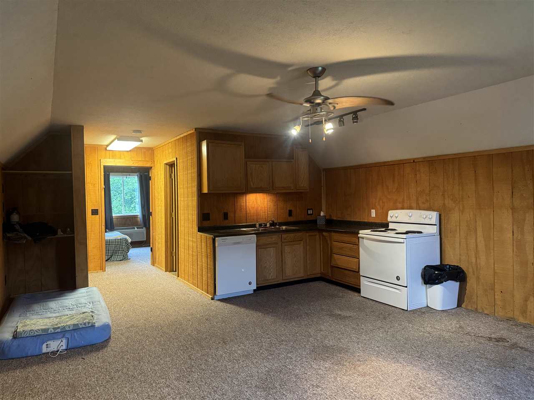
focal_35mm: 24
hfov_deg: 71.6
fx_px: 370
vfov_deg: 56.8
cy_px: 200
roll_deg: +1.5
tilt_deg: -1.0
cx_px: 267
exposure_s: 1/60
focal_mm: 6.76
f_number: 1.78
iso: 500
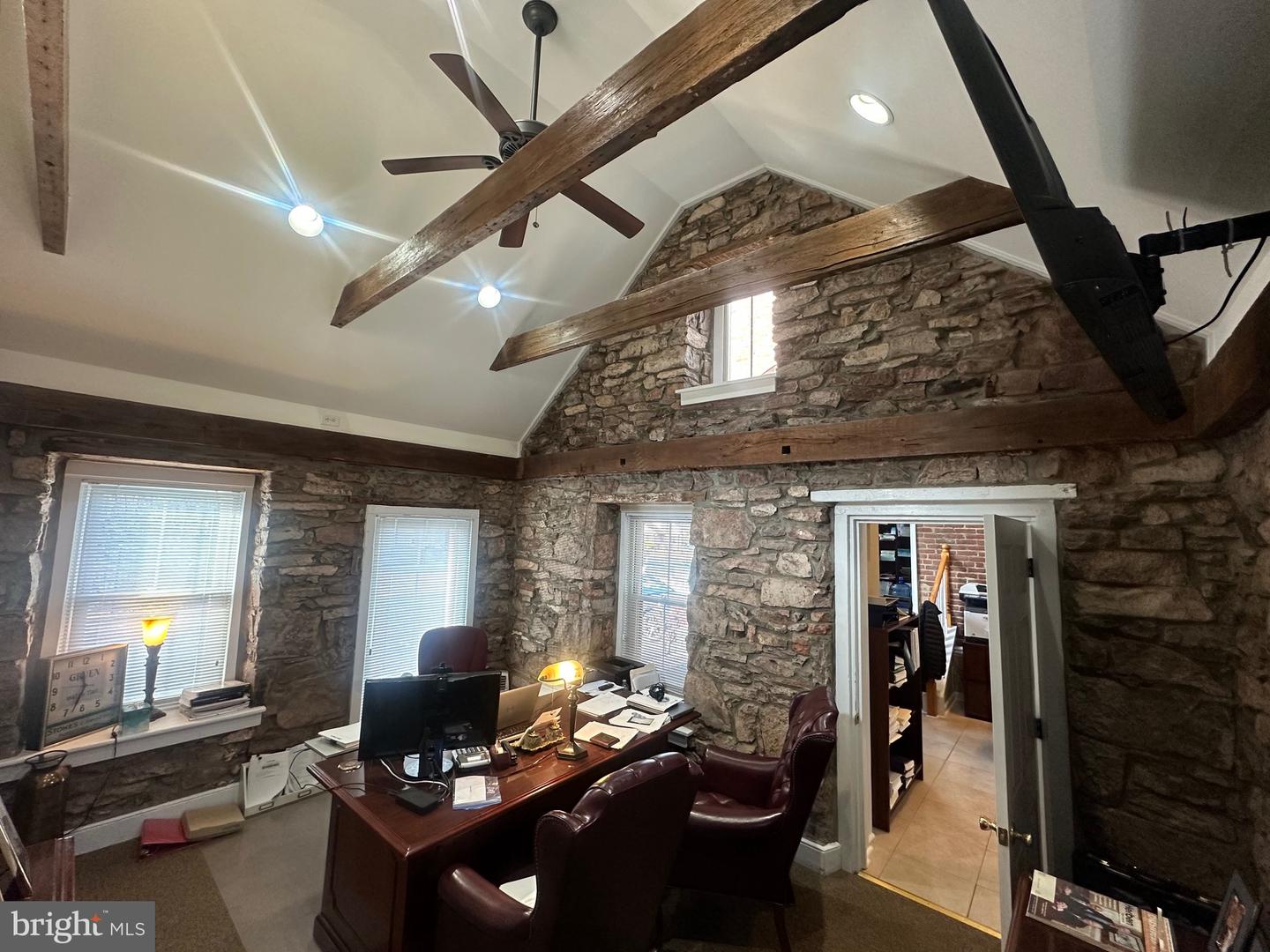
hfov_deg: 102.1
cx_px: 635
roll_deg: -1.9
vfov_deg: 85.7
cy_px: 476
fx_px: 514
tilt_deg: +6.4
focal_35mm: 14
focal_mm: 2.22
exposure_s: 1/120
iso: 320
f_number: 2.2
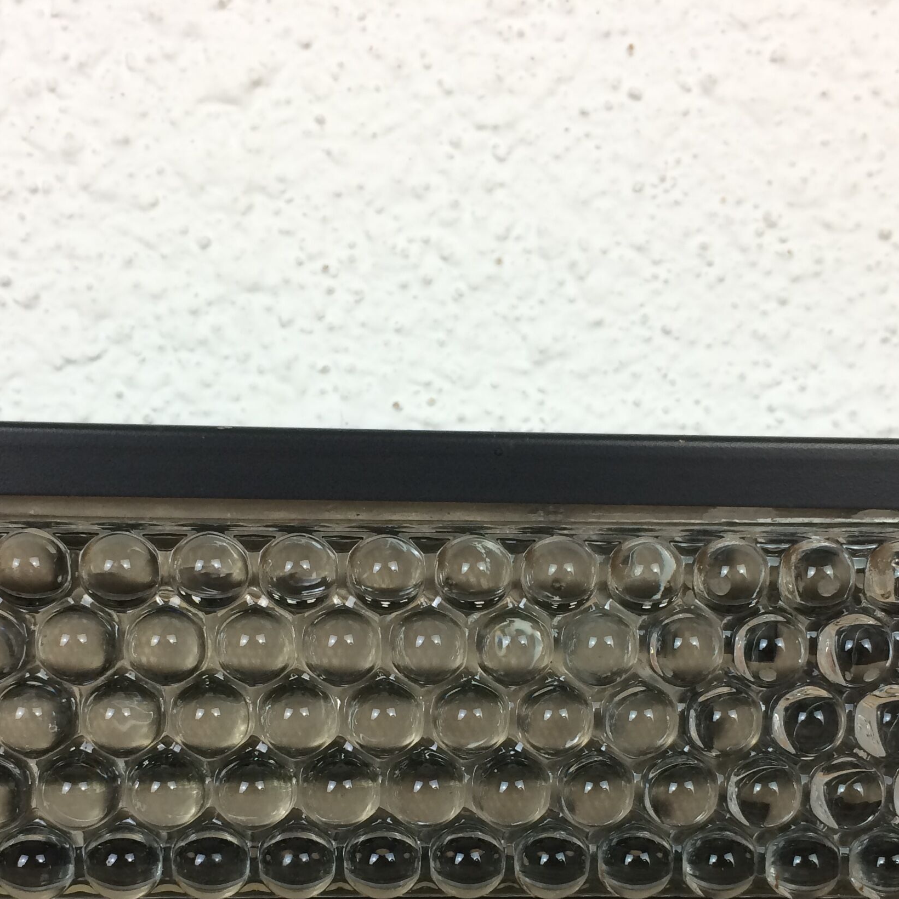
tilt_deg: -5.0
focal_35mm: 51
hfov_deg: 33.4
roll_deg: -0.3
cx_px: 446
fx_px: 1499
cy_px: 652
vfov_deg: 32.9
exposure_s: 1/33
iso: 32
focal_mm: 4.15
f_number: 2.2
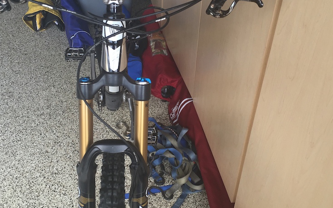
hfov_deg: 45.9
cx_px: 131
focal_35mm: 43
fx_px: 390
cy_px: 94
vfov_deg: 29.9
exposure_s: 1/120
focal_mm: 4.15
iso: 50
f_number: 2.2
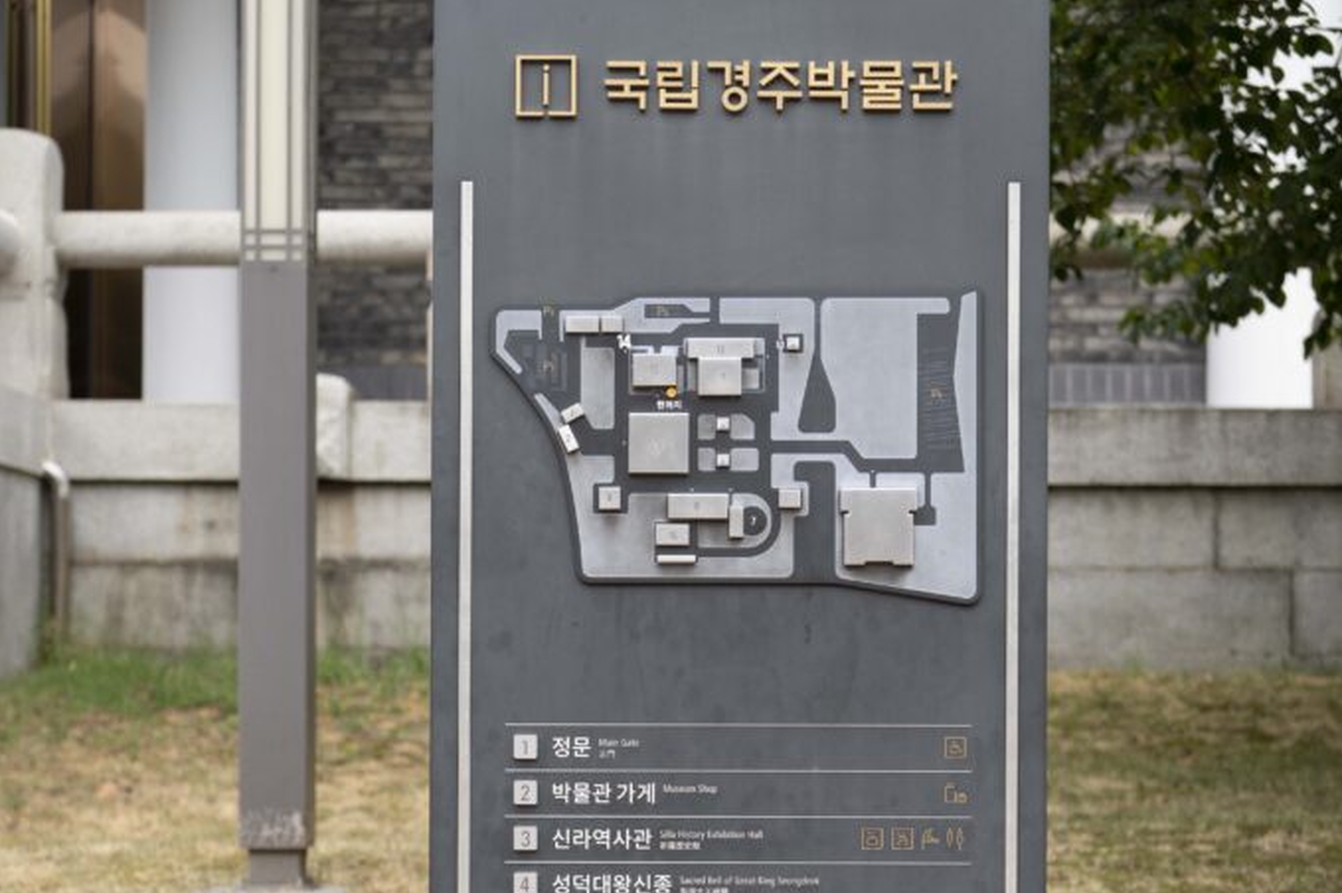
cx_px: 673
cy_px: 660
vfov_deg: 17.0
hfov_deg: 25.4
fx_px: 2981
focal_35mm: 80
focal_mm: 53
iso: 200
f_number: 5.6
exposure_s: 1/160
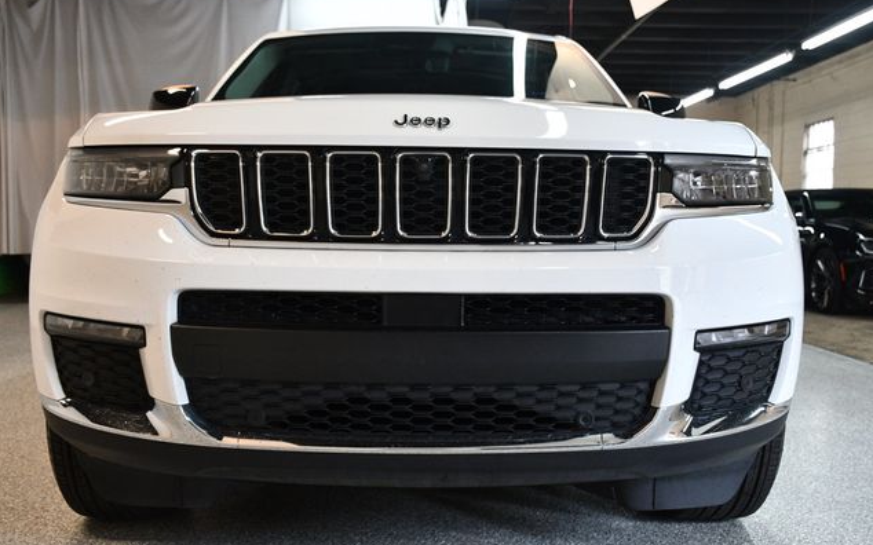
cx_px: 436
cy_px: 274
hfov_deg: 52.8
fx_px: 880
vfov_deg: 34.4
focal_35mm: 37
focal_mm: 24
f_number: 3.8
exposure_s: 1/125
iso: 1250
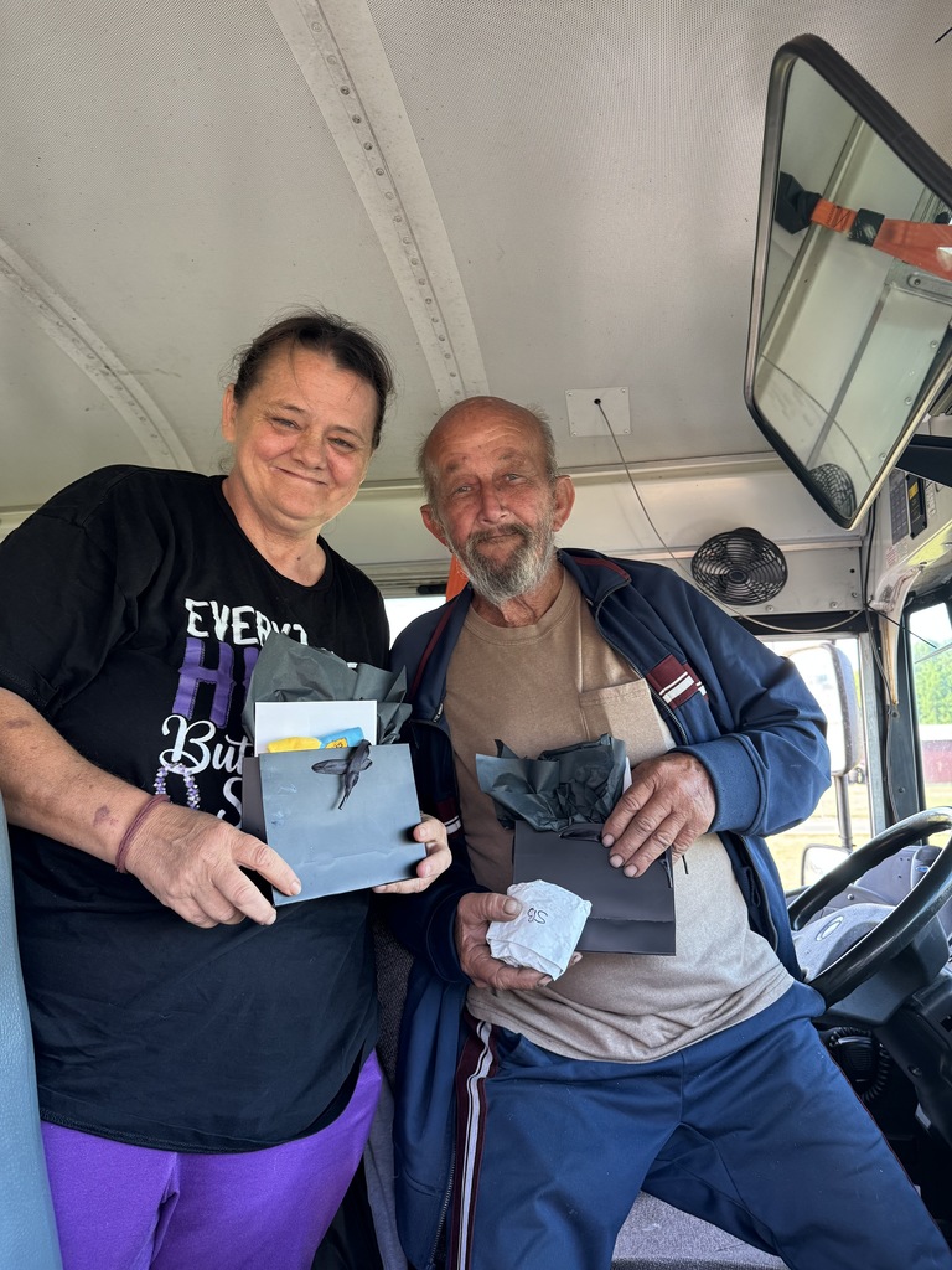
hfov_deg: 56.8
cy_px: 635
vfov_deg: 71.6
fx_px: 880
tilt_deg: +8.5
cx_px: 476
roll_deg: +0.7
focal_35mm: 24
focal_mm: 6.76
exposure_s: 1/113
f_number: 1.78
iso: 200
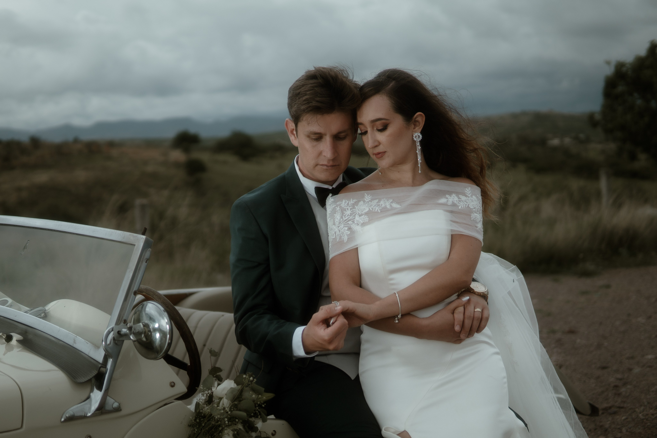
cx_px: 318
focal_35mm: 46
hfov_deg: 42.3
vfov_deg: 29.0
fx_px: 848
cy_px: 212
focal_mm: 30
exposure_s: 1/3200
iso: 100
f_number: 1.4
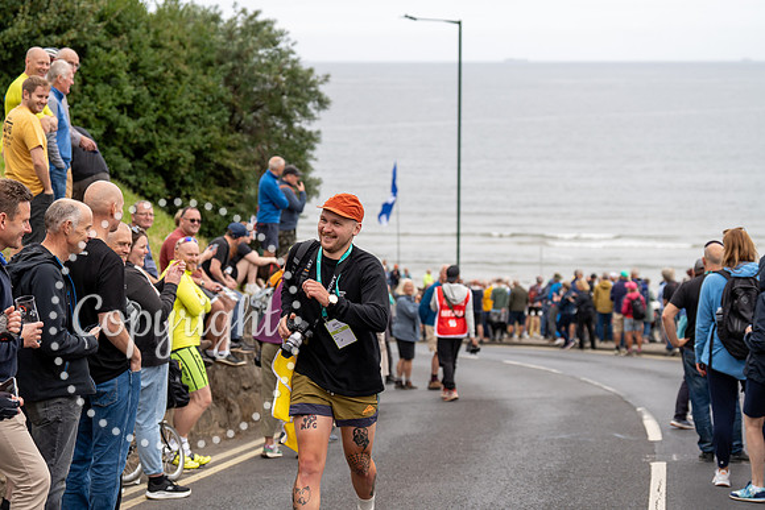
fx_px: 1561
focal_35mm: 73
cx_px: 382
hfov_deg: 27.5
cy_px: 255
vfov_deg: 18.6
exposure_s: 1/1000
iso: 320
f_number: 3.5
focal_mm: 70
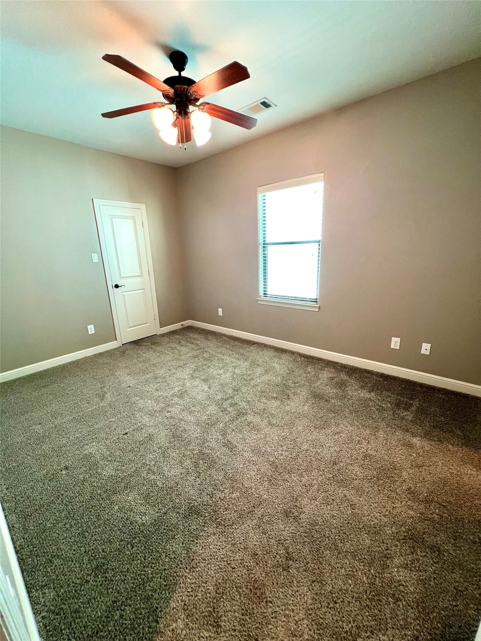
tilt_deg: -15.1
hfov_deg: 89.9
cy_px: 320
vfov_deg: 106.2
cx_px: 240
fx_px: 241
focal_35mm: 13
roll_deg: +0.7
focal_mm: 1.57
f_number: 1.8
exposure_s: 1/60
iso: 200
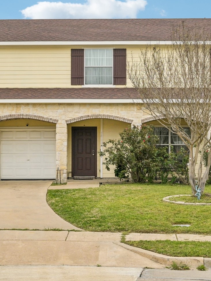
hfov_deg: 22.9
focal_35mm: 64
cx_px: 101
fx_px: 520
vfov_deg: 30.1
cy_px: 101
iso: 400
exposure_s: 1/1000
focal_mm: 30
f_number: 8
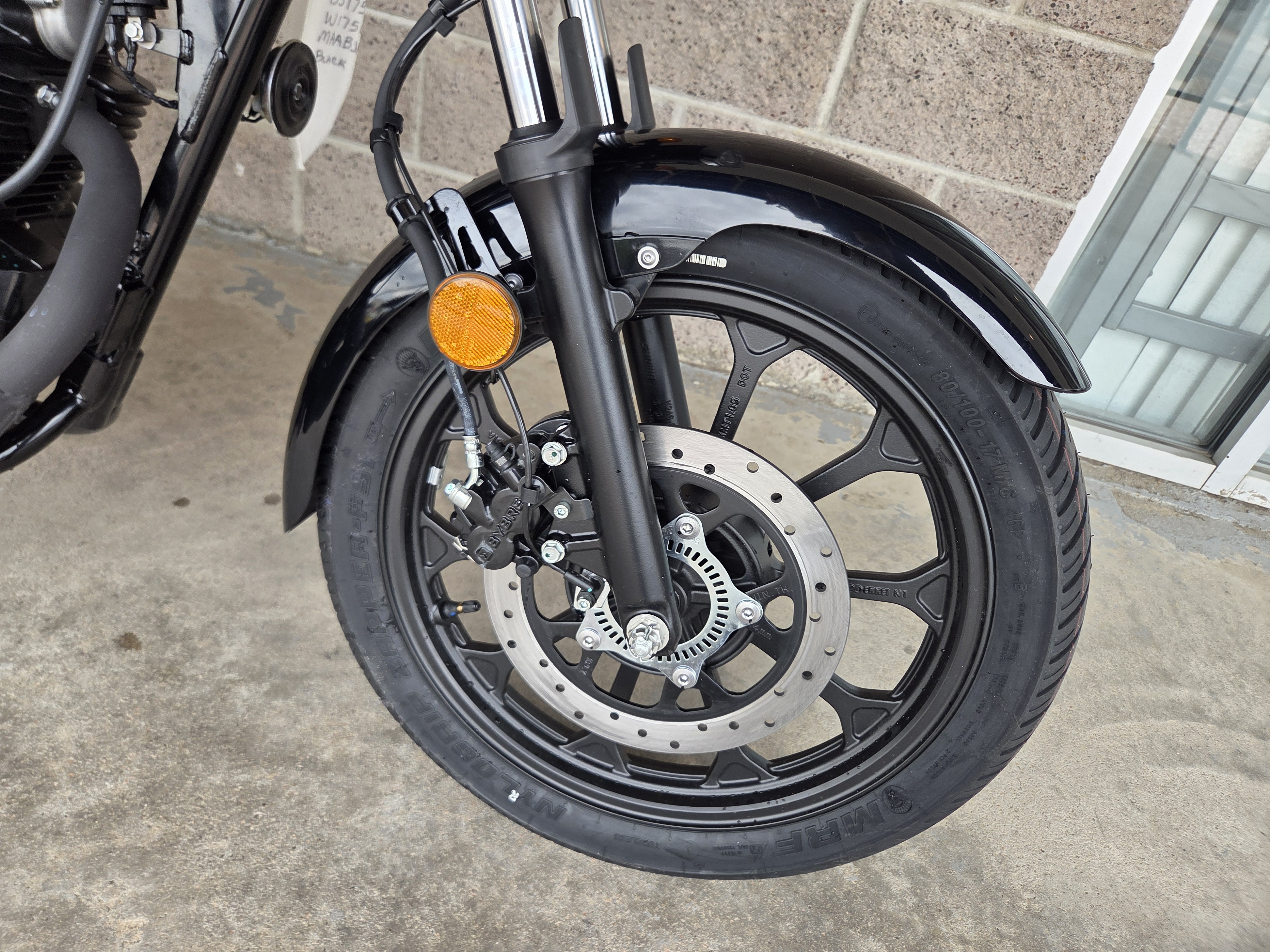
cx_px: 635
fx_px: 844
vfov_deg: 58.9
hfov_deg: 73.9
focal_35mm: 23
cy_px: 476
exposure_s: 1/180
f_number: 1.8
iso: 80
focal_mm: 5.4
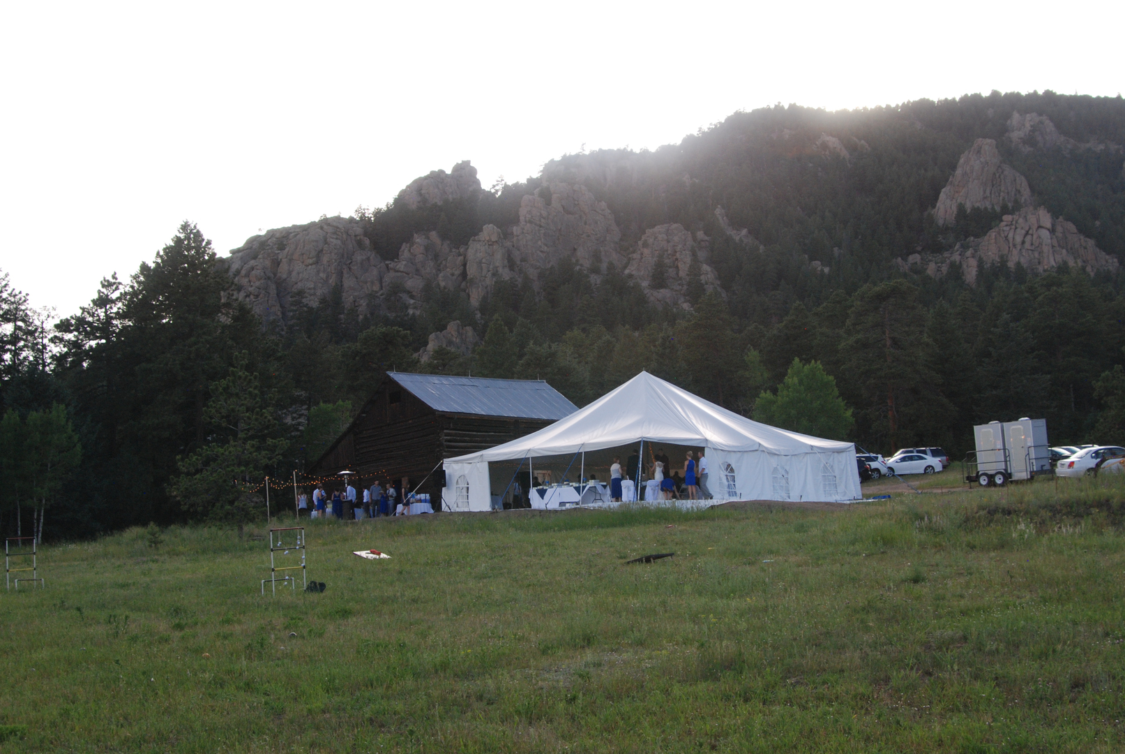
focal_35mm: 42
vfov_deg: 32.0
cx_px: 562
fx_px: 1314
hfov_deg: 46.3
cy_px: 377
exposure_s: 1/320
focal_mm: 28
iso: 500
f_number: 9
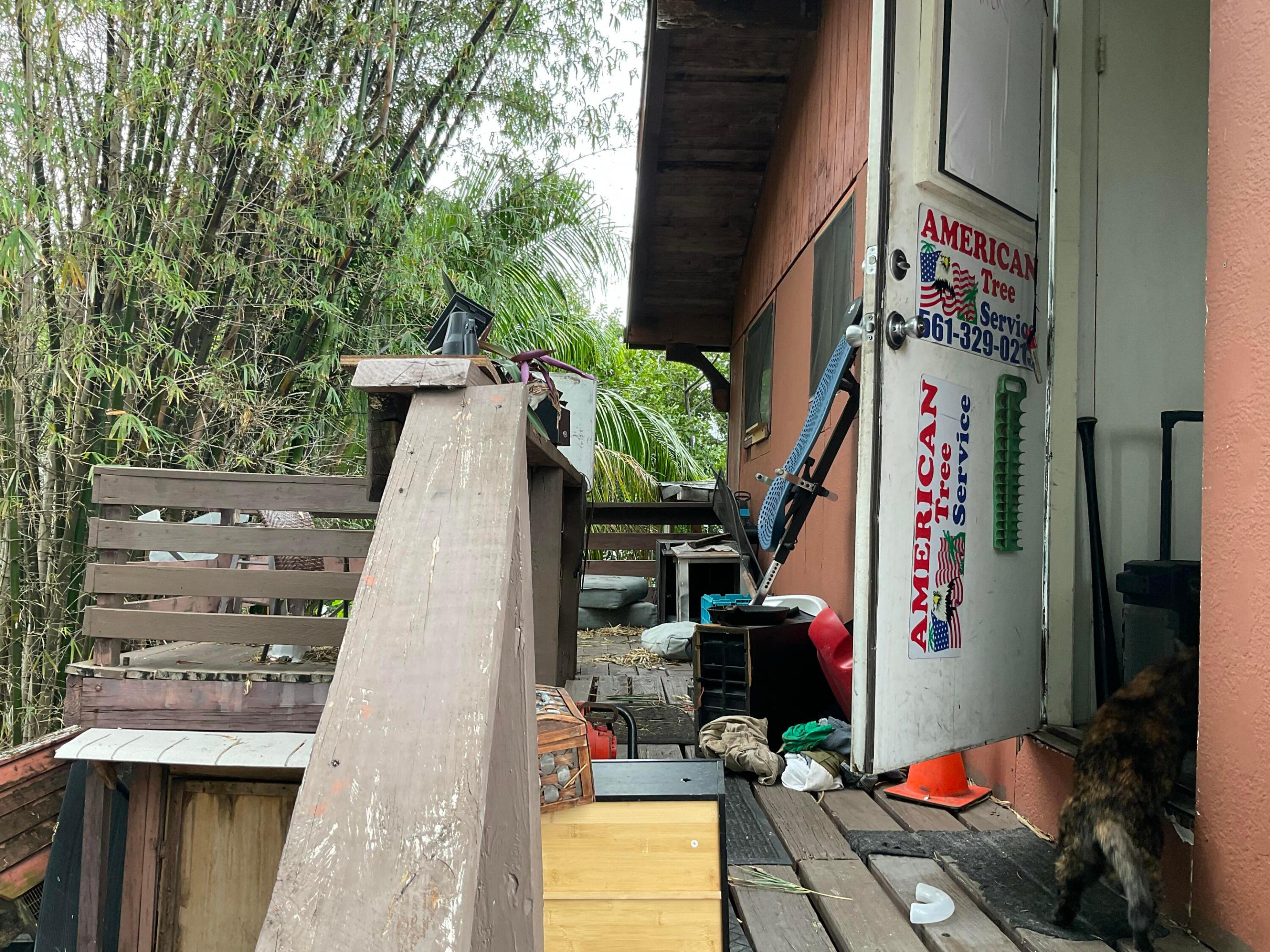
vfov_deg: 48.2
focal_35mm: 29
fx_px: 1064
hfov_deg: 61.7
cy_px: 476
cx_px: 635
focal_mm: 3
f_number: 1.8
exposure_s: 1/122
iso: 40
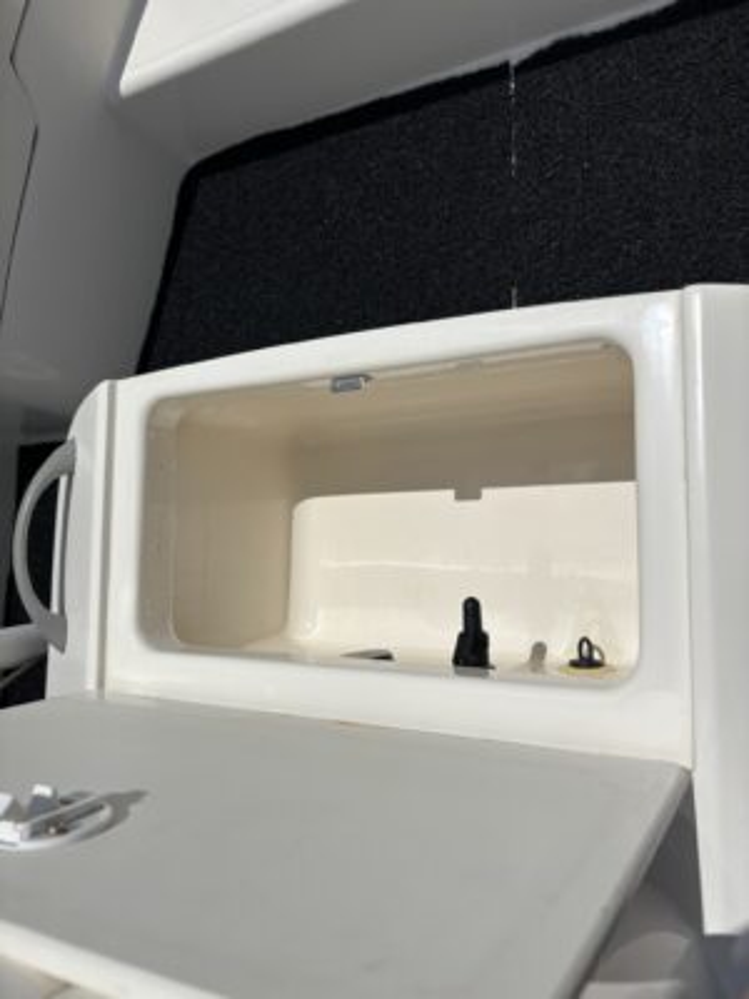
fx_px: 750
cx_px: 374
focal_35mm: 26
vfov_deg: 67.3
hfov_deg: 53.1
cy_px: 500
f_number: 1.6
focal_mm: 5.96
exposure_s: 1/18868
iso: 40
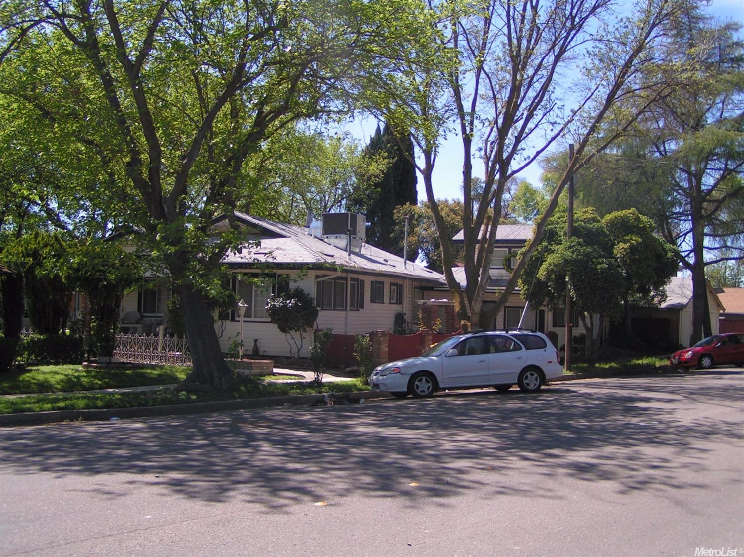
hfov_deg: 49.0
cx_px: 372
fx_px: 816
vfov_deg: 37.7
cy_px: 278
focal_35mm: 38
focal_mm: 5.8
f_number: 2.8
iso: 50
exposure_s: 1/800
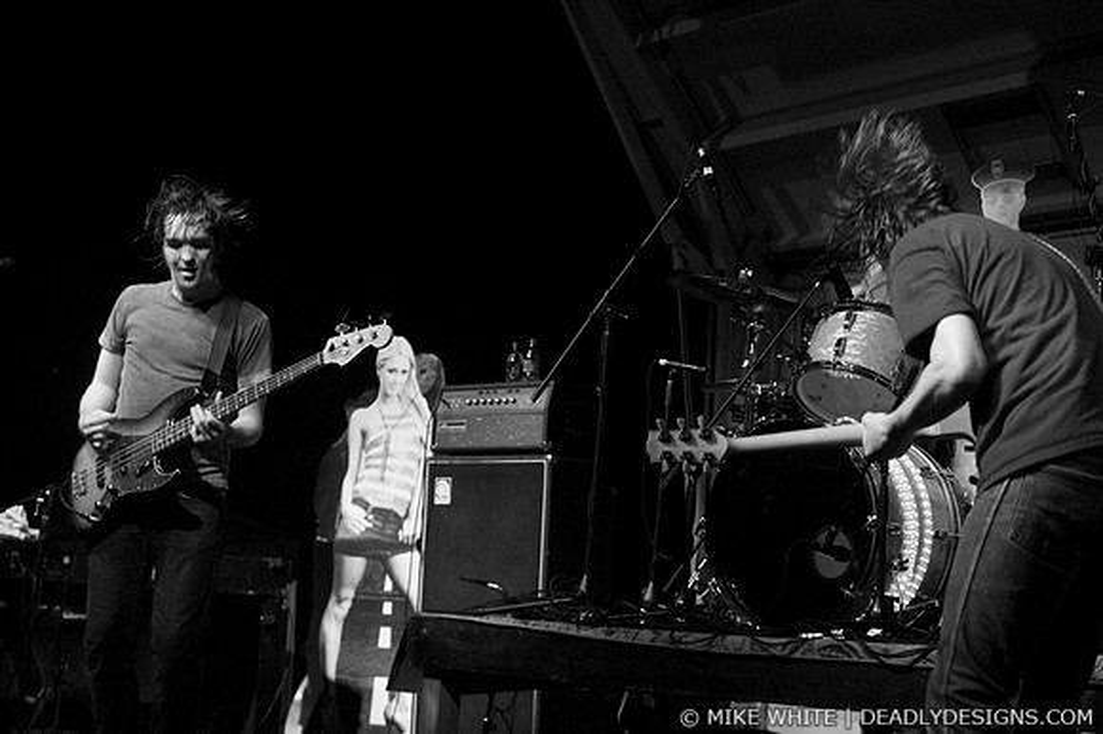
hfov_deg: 37.9
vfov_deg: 25.7
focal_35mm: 52
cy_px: 367
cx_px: 552
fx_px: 1608
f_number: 3.2
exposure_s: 1/250
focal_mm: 35
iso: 800
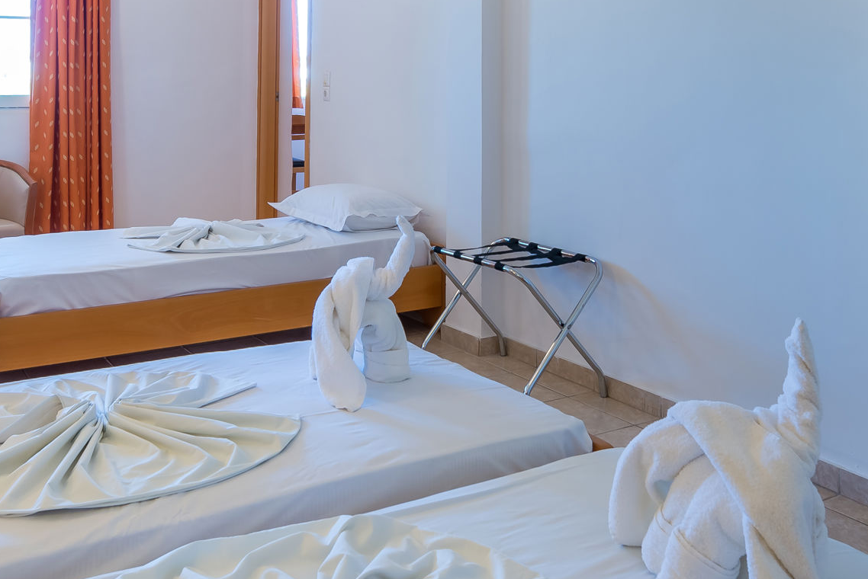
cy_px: 175
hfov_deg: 51.8
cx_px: 403
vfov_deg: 35.5
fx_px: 893
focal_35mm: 37
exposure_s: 1/1.67
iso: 100
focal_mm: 14
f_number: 10
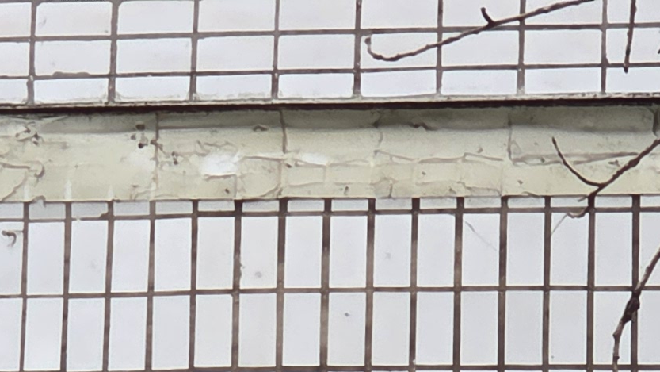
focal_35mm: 361
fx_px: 6319
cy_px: 1189
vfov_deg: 3.3
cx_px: 212
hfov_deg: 6.0
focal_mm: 7
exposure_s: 1/156
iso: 25
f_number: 2.4
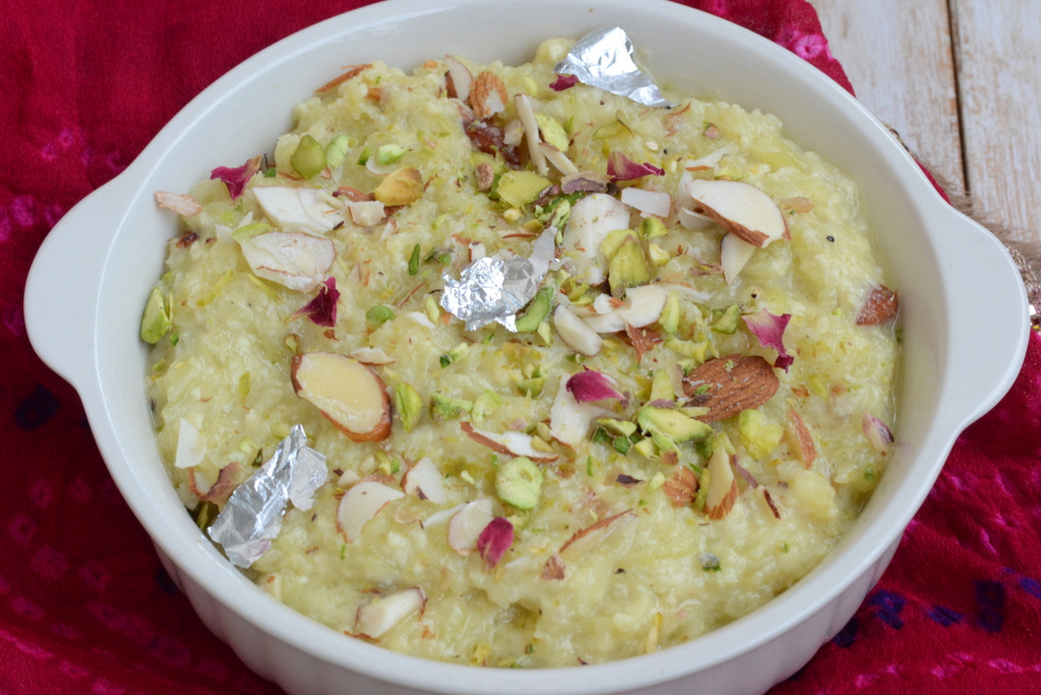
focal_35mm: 82
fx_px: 2386
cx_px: 520
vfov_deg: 16.6
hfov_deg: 24.6
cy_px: 348
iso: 800
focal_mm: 55
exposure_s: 1/80
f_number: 14
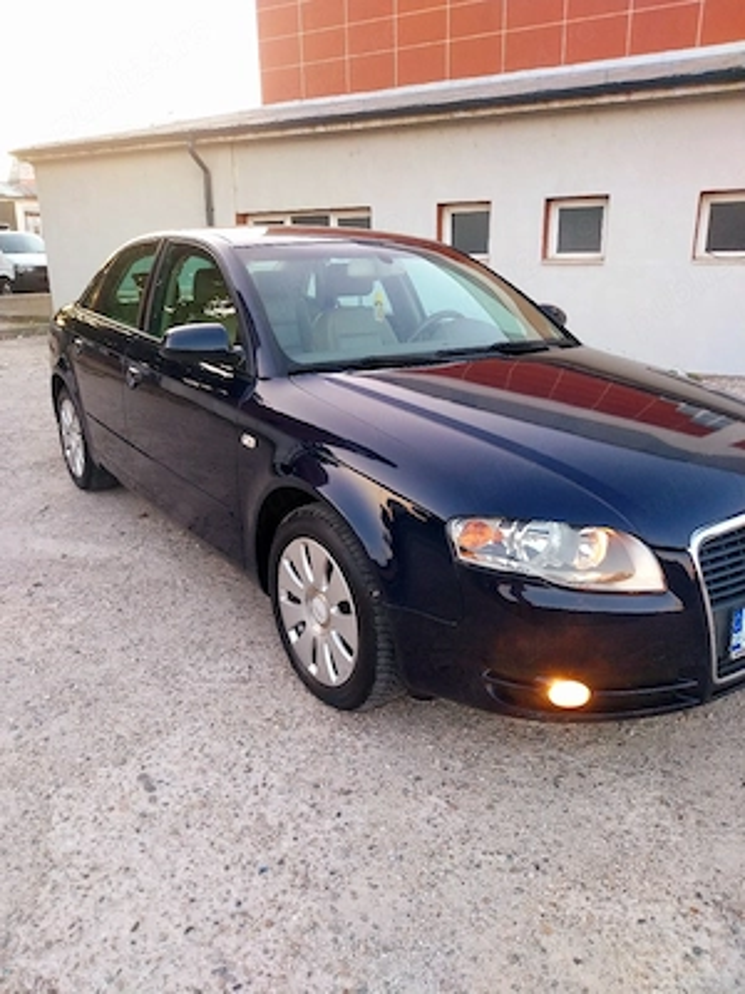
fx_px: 746
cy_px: 497
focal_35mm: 26
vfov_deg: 67.3
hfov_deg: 53.1
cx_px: 372
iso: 80
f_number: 1.8
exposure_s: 1/60.2
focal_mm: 4
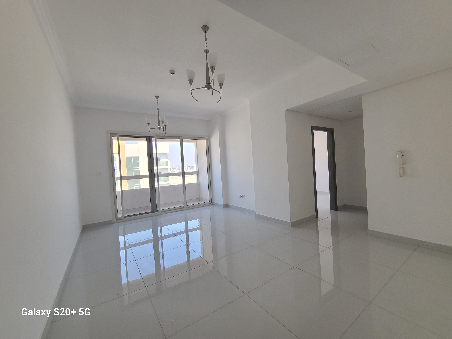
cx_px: 226
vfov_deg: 89.9
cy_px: 170
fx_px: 170
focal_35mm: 13
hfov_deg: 106.2
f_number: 2.2
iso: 80
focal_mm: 2.2
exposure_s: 1/60
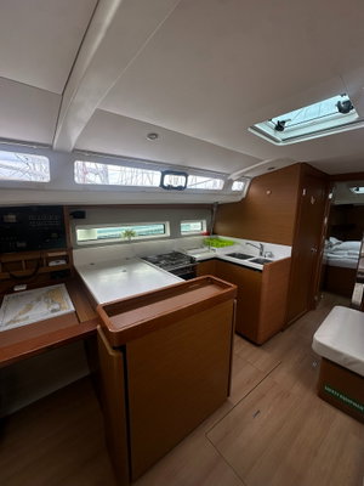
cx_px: 182
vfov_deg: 102.1
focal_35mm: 14
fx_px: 196
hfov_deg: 85.7
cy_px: 243
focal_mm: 2.22
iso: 40
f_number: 2.2
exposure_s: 1/114
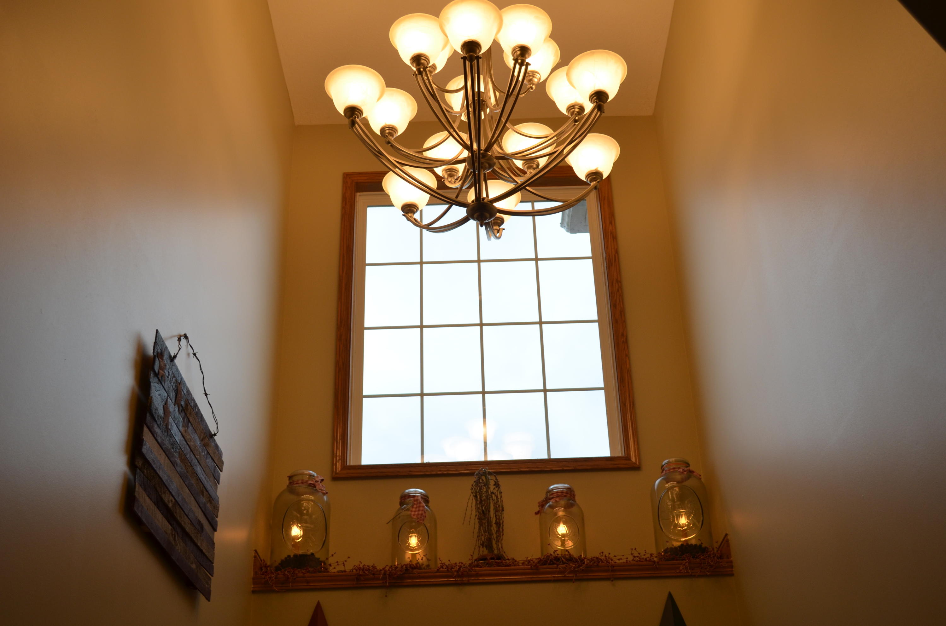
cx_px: 473
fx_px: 1141
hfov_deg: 45.0
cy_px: 313
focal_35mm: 44
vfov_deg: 30.7
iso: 280
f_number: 5.6
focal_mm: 29
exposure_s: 1/60
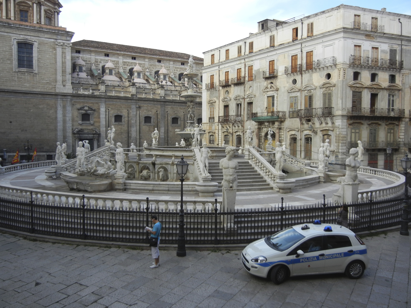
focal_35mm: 30
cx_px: 206
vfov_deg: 46.8
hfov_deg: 60.0
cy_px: 154
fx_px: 356
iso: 160
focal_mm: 5.4
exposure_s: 1/504
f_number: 3.5
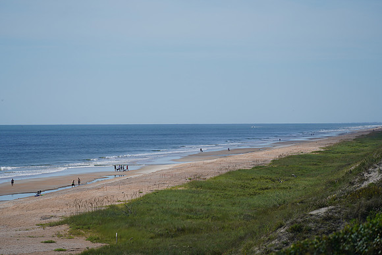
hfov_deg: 10.3
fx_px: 2123
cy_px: 128
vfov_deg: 6.9
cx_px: 191
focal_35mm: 200
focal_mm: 200
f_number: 4
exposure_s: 1/2000
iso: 125
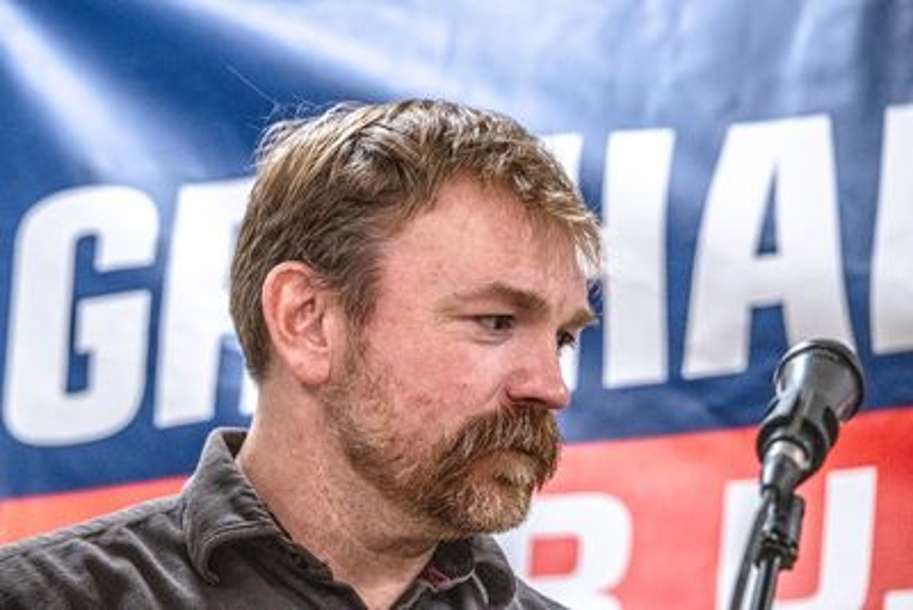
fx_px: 4186
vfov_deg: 8.3
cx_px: 456
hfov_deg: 12.4
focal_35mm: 165
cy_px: 305
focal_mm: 165
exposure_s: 1/320
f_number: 7.6
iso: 6400
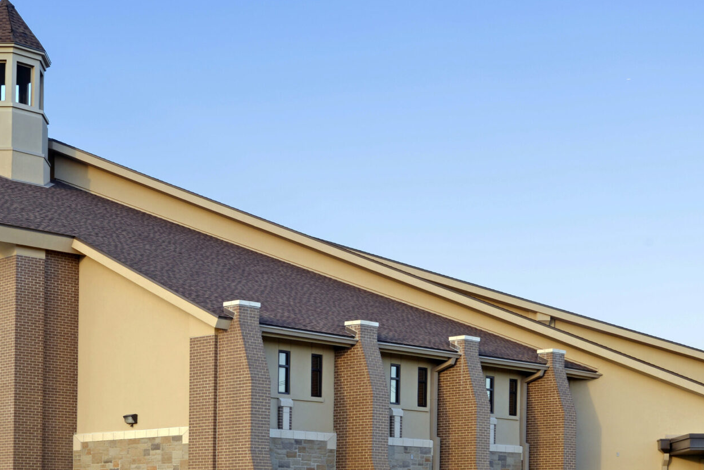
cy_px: 264
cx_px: 225
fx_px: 1252
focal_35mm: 64
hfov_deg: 31.1
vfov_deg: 21.3
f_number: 11
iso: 100
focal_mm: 31
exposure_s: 1/4
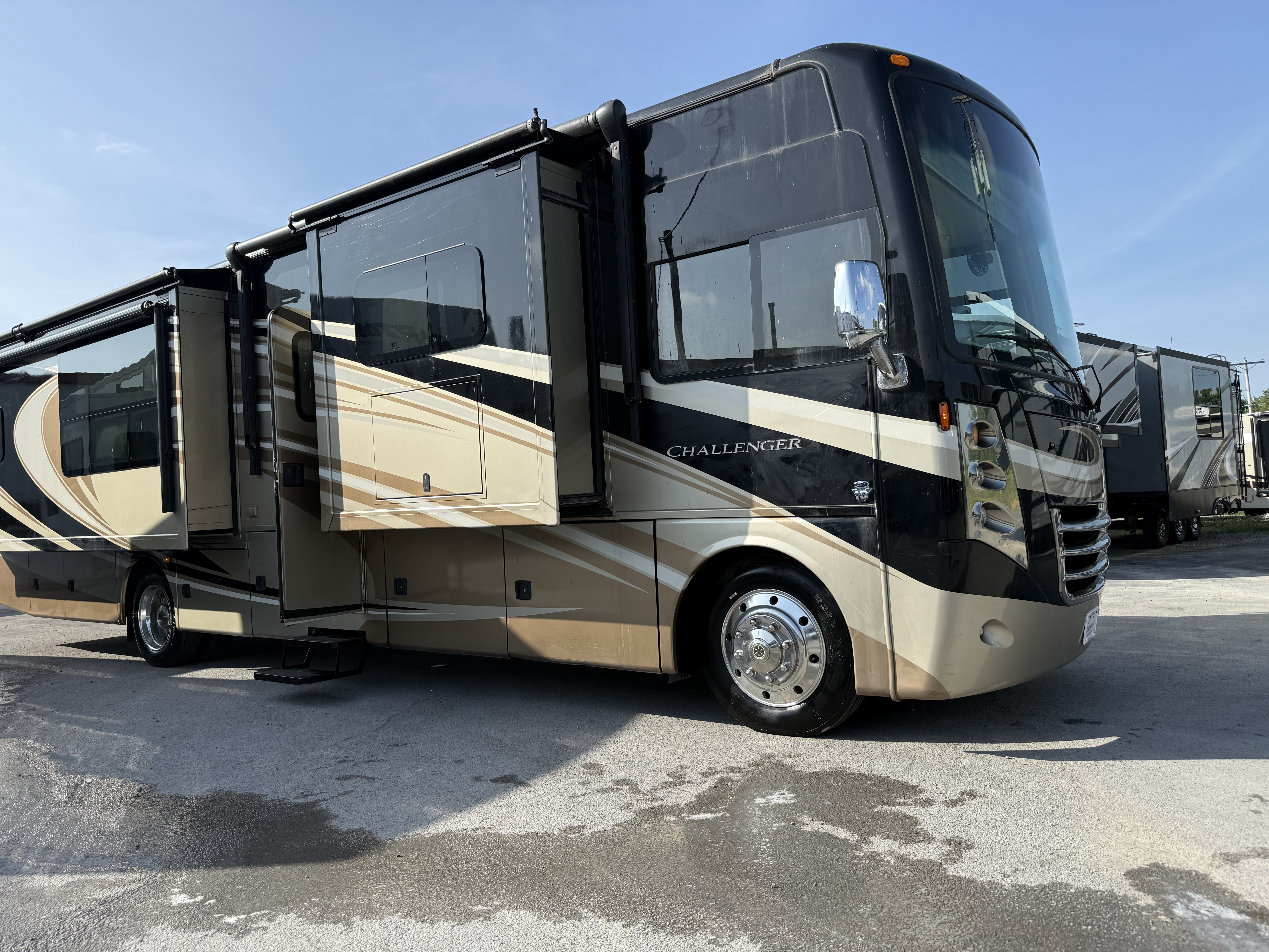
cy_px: 476
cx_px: 634
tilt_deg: +7.3
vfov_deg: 56.8
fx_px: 880
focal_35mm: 24
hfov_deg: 71.6
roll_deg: +0.5
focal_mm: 6.76
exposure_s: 1/3145
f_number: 1.78
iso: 80
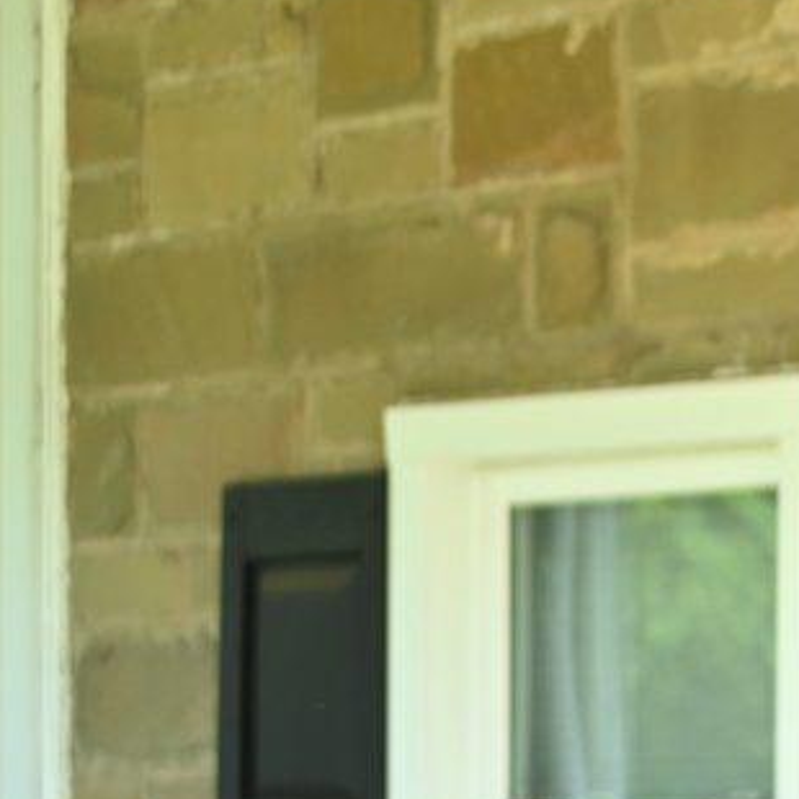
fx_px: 5505
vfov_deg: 8.2
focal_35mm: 211
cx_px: 613
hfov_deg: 8.3
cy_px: 986
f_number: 4.5
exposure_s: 1/200
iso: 100
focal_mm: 25
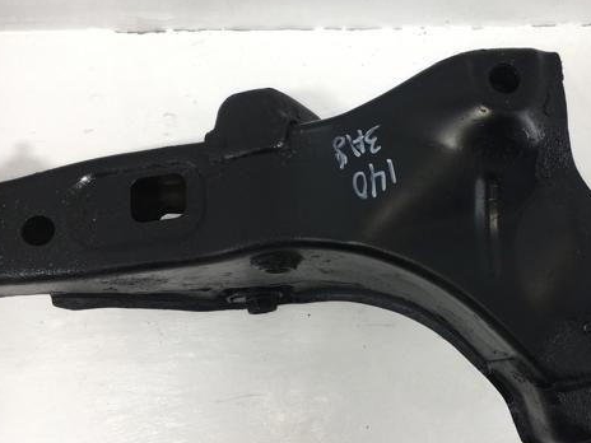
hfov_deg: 46.1
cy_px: 270
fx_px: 683
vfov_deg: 35.8
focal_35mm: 40
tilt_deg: -75.4
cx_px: 392
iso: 25
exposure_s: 1/340
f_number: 2.2
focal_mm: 4.15
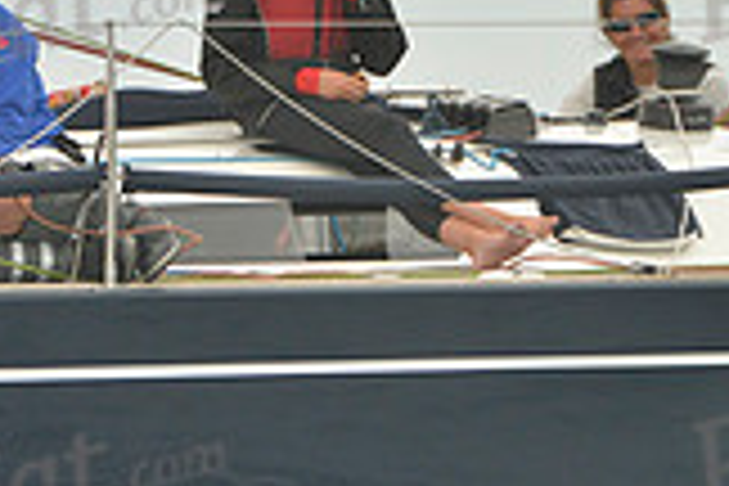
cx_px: 464
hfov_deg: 2.9
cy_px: 223
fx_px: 14457
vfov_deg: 1.9
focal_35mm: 714
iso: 400
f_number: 5
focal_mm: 200
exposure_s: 1/1250
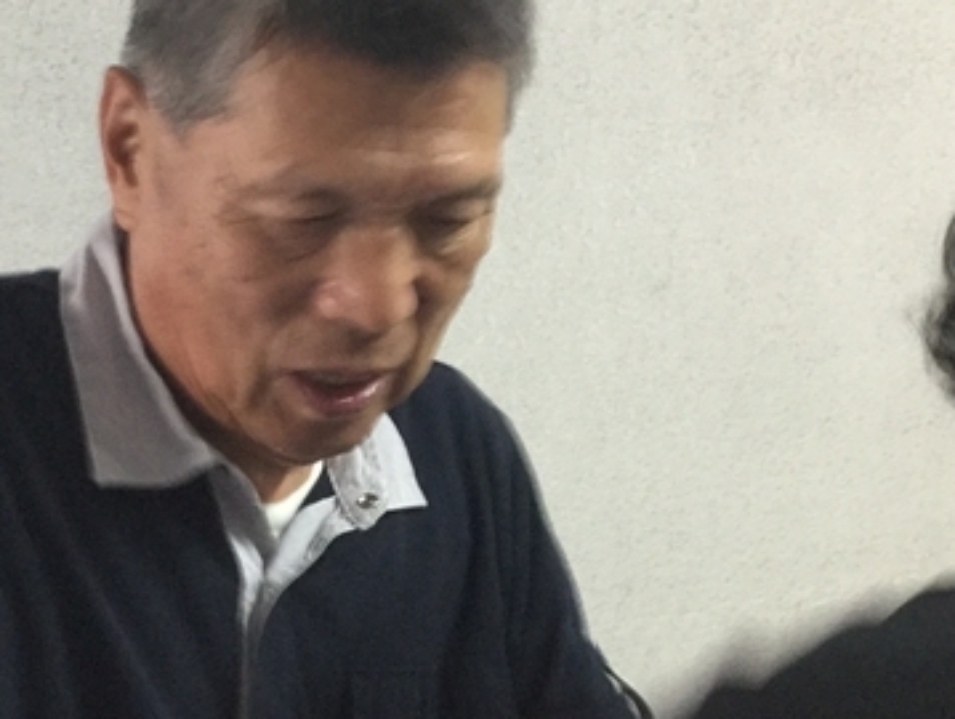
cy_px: 503
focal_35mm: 69
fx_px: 1906
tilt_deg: -9.2
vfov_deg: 21.2
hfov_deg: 28.0
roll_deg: +0.1
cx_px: 362
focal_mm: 3.3
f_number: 2.4
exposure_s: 1/20
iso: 200
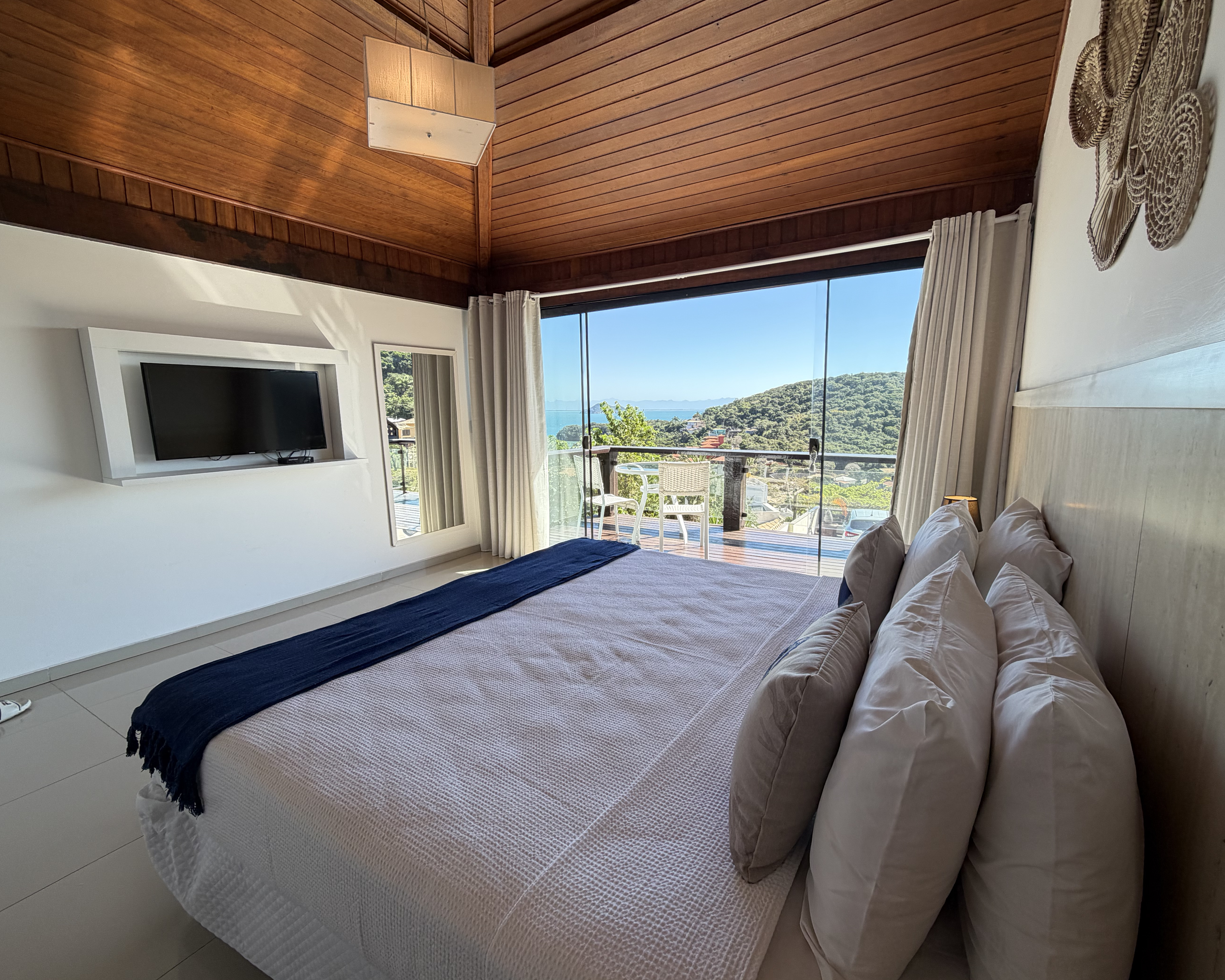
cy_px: 488
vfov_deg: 84.0
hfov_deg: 96.7
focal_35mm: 15
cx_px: 643
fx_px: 544
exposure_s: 1/290
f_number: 2.2
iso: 50
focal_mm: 2.22
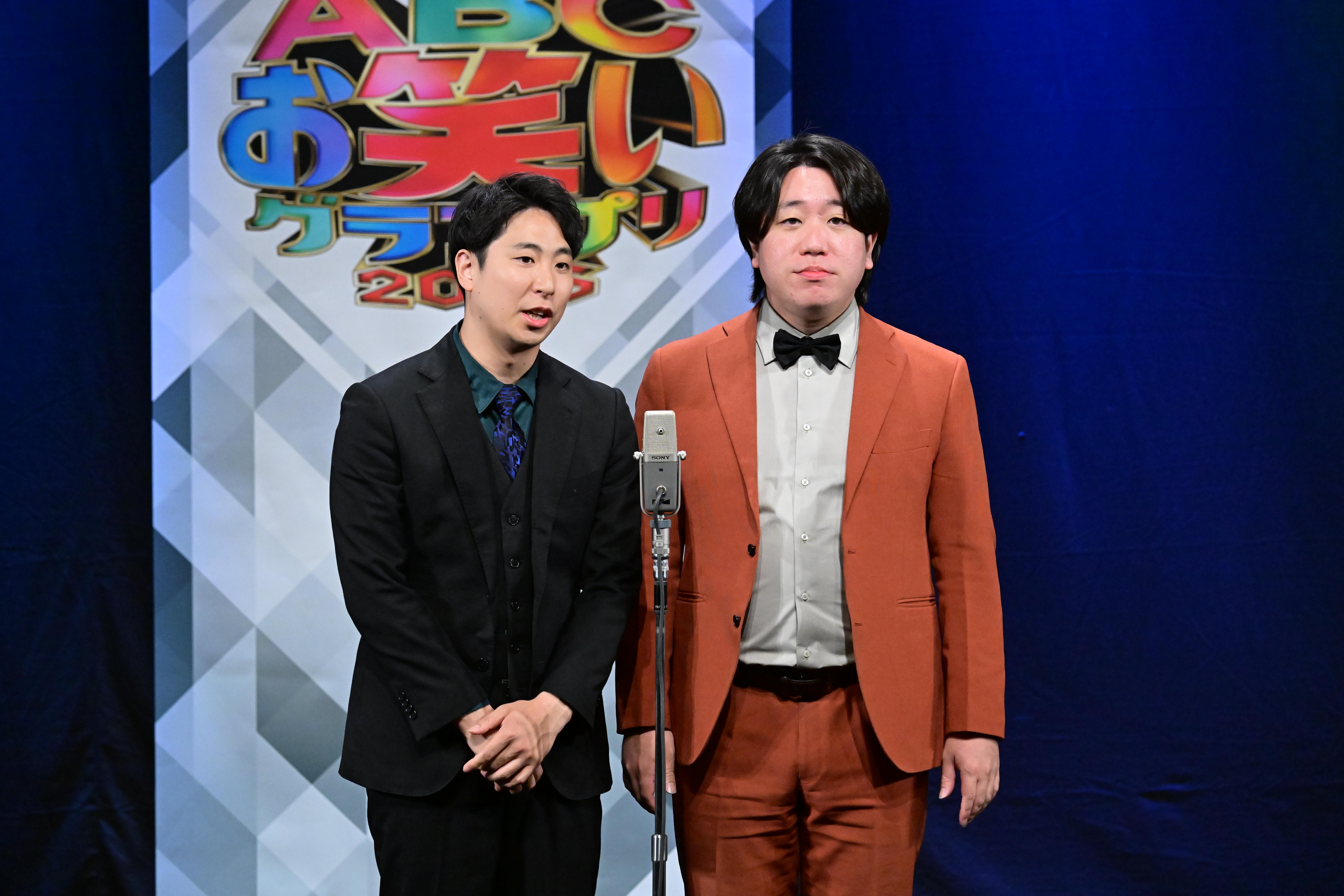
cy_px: 448
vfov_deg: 7.2
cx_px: 672
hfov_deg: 10.8
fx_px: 7093
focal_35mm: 190
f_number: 6.3
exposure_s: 1/400
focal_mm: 190
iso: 8000
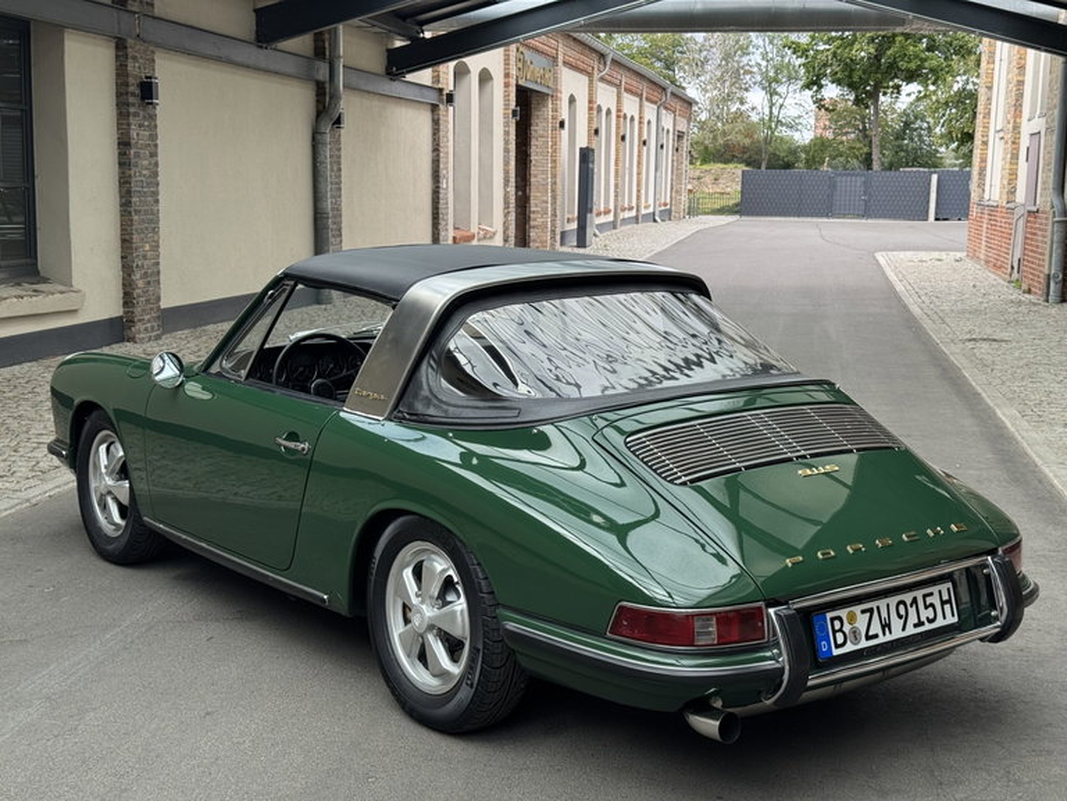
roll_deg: -0.8
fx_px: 1480
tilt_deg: -7.8
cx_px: 534
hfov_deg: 39.7
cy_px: 400
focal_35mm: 48
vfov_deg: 30.3
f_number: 1.78
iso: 64
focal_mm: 6.76
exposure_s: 1/664
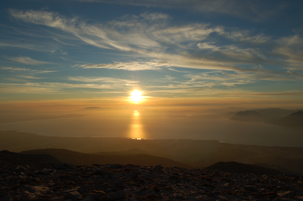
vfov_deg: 47.8
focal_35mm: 27
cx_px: 152
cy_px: 100
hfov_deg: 67.4
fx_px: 227
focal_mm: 18
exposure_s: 1/400
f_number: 11
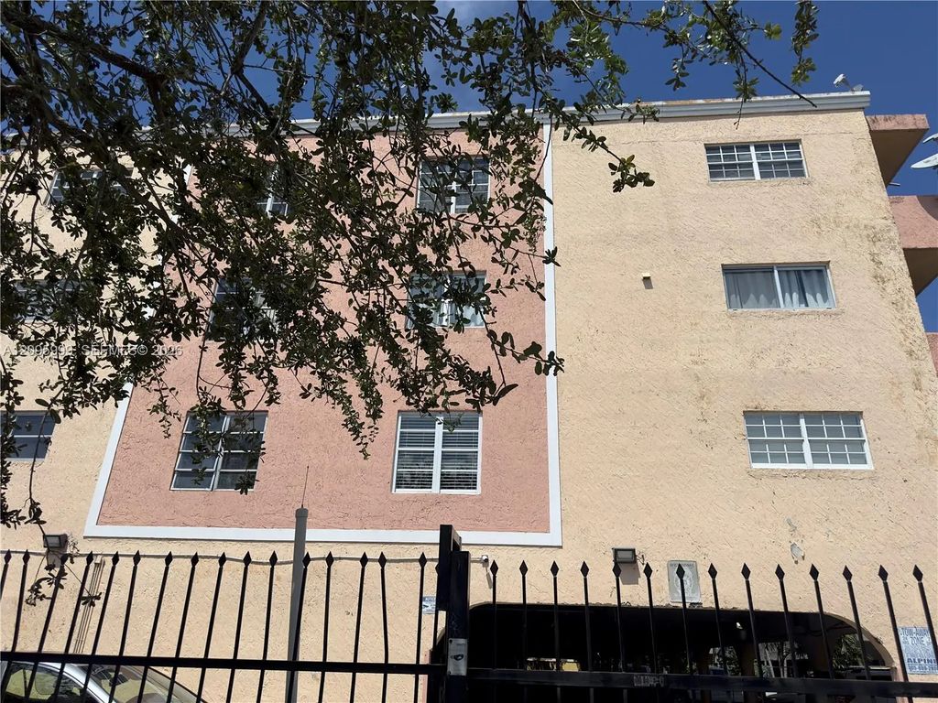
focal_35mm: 24
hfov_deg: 71.6
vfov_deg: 56.8
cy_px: 352
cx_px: 469
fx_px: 650
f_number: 1.78
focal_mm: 6.86
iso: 100
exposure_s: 1/11628
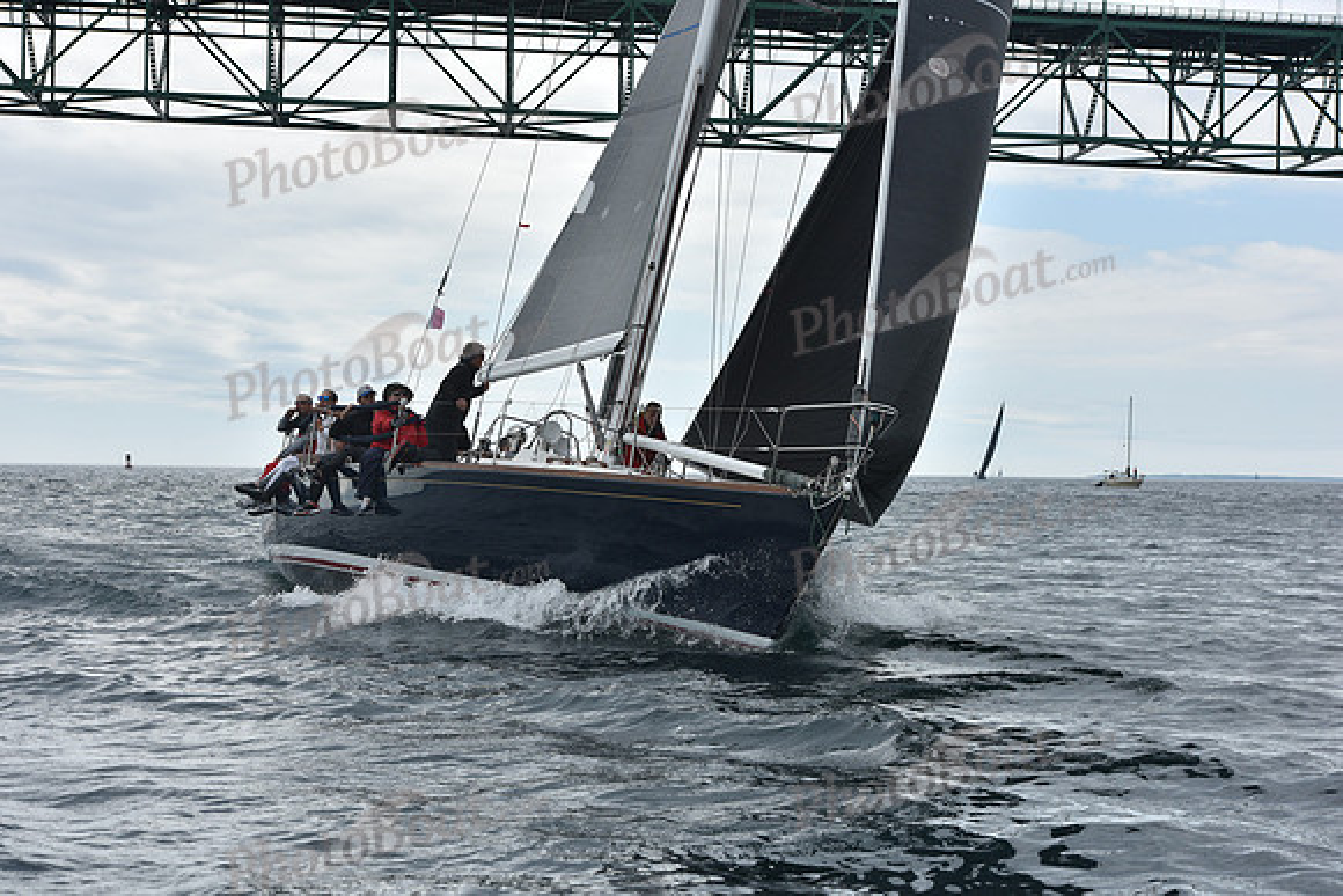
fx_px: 2910
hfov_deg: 26.0
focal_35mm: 78
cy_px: 448
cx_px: 672
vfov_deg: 17.5
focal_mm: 78
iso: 250
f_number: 8
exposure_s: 1/800
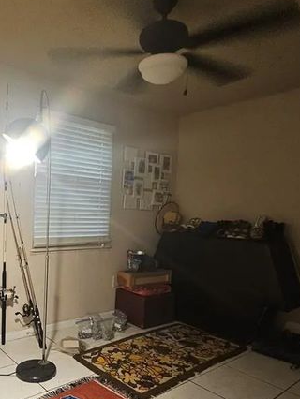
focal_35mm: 26
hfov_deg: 51.6
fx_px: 300
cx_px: 89
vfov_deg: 66.7
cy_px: 236
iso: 640
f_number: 2.2
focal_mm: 2.2
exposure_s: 1/24
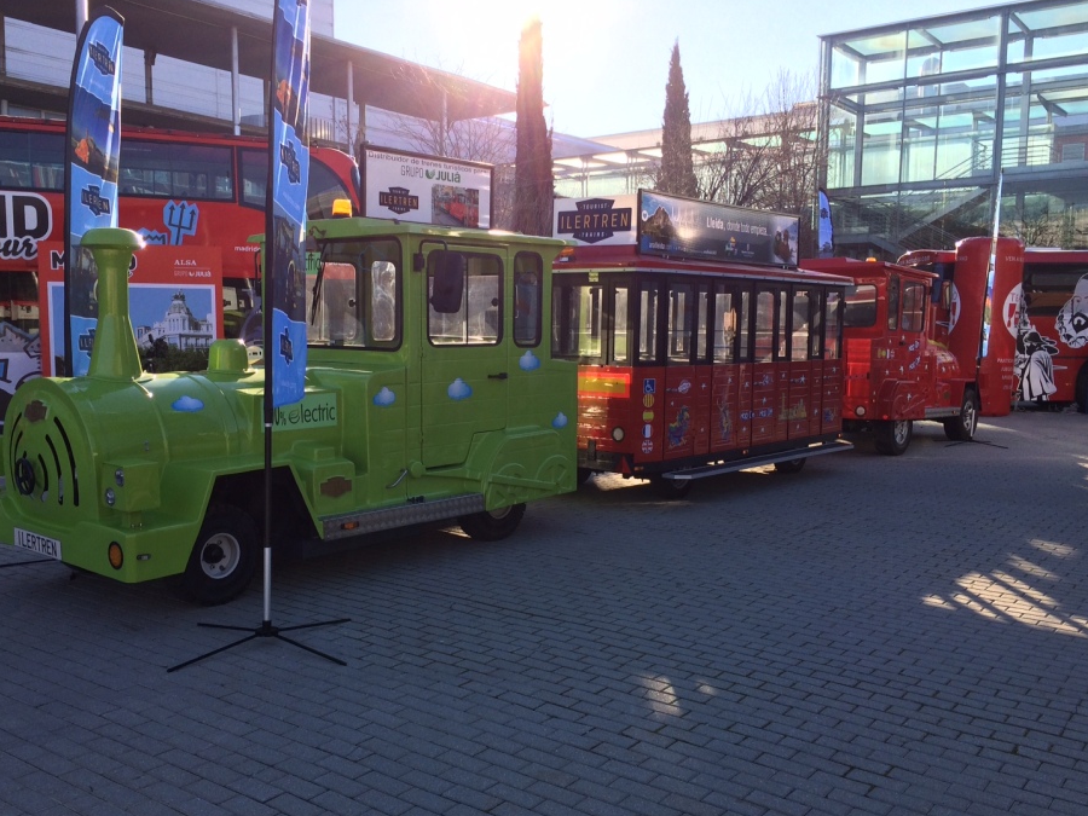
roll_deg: +0.8
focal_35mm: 33
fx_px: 1037
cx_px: 516
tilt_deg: -6.6
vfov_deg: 42.9
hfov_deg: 55.3
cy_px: 434
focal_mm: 4.15
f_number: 2.2
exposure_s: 1/774
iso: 32
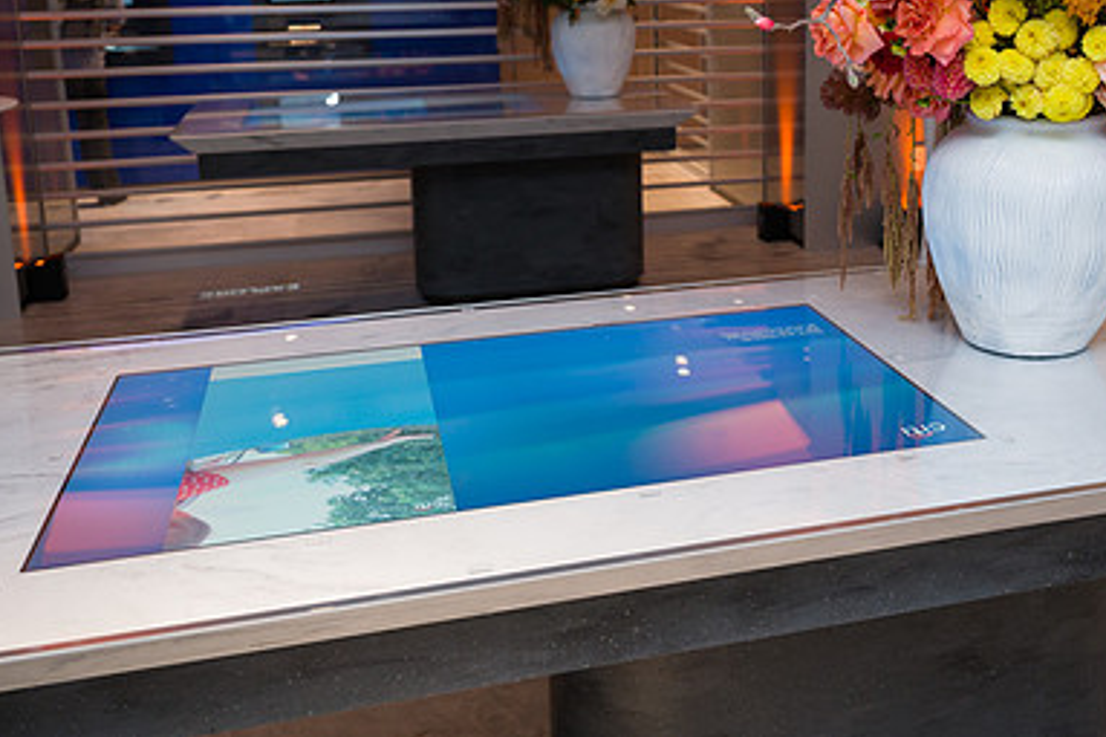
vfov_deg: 32.0
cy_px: 191
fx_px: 1259
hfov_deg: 46.9
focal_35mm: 41
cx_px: 701
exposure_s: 1/160
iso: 400
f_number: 3.2
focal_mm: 25.5
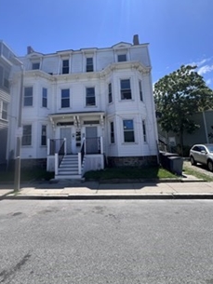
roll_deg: +1.3
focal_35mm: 17
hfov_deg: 74.5
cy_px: 129
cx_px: 94
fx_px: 139
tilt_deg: +8.5
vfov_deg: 90.8
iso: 32
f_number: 1.8
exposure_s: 1/1054
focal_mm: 1.57
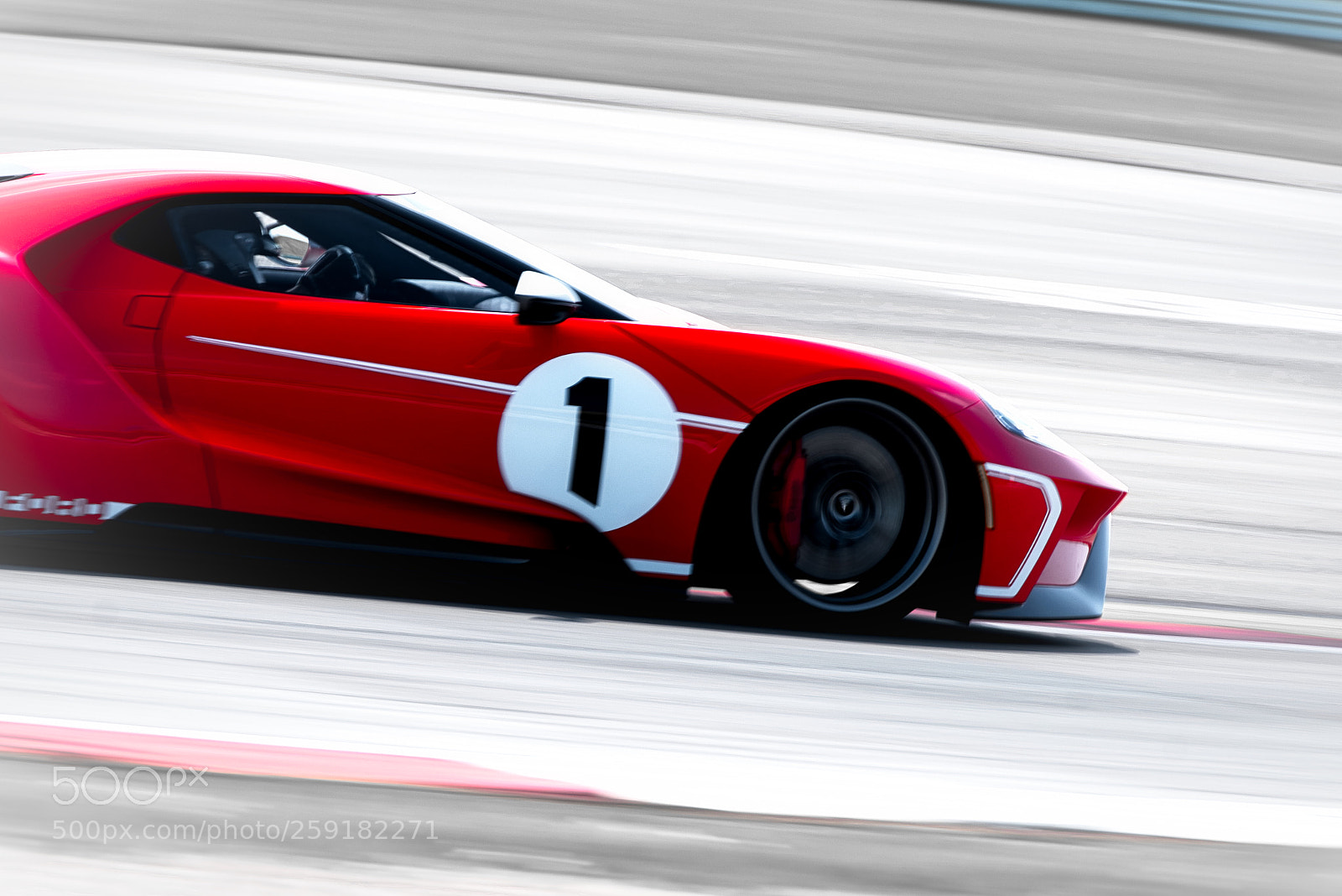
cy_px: 448
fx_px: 7458
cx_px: 671
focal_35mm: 200
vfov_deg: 6.9
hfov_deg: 10.3
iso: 100
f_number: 8
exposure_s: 1/80
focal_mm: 200
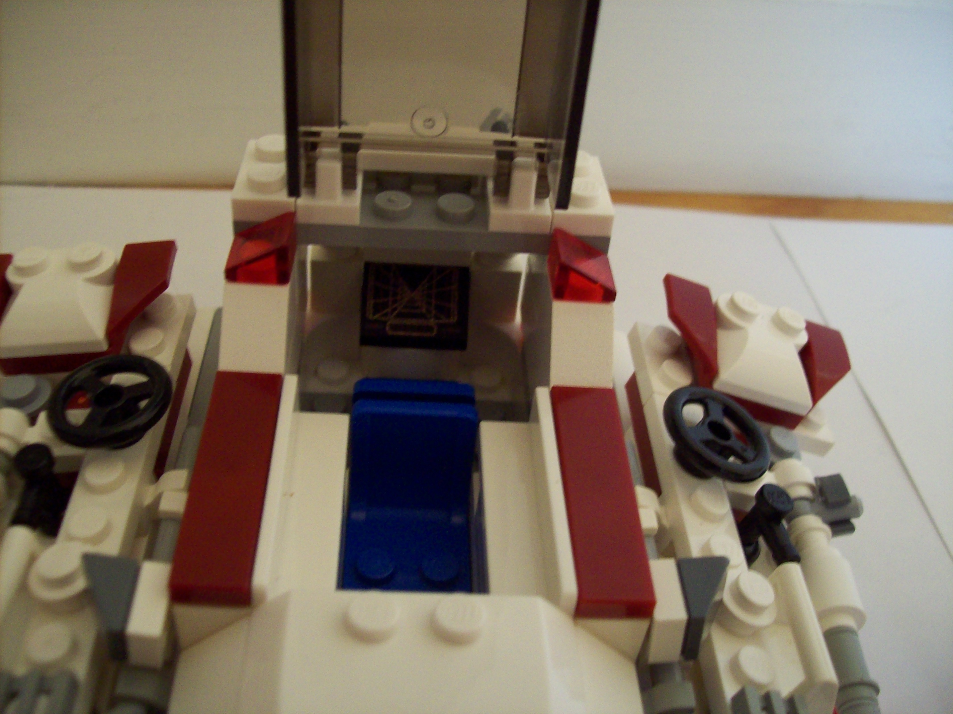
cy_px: 357
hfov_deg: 51.4
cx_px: 476
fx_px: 991
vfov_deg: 39.6
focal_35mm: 36
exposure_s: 1/8
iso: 200
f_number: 2.7
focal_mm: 6
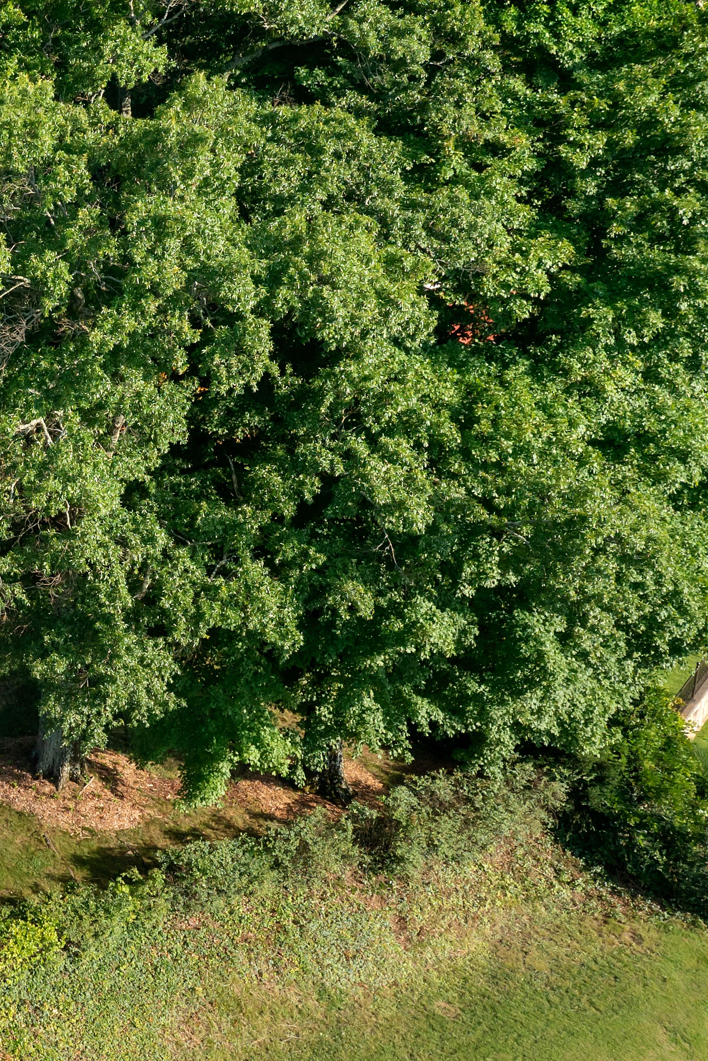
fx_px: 1769
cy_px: 484
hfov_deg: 20.1
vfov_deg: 33.4
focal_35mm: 60
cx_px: -290
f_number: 4.5
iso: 100
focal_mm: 10.26
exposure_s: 1/60
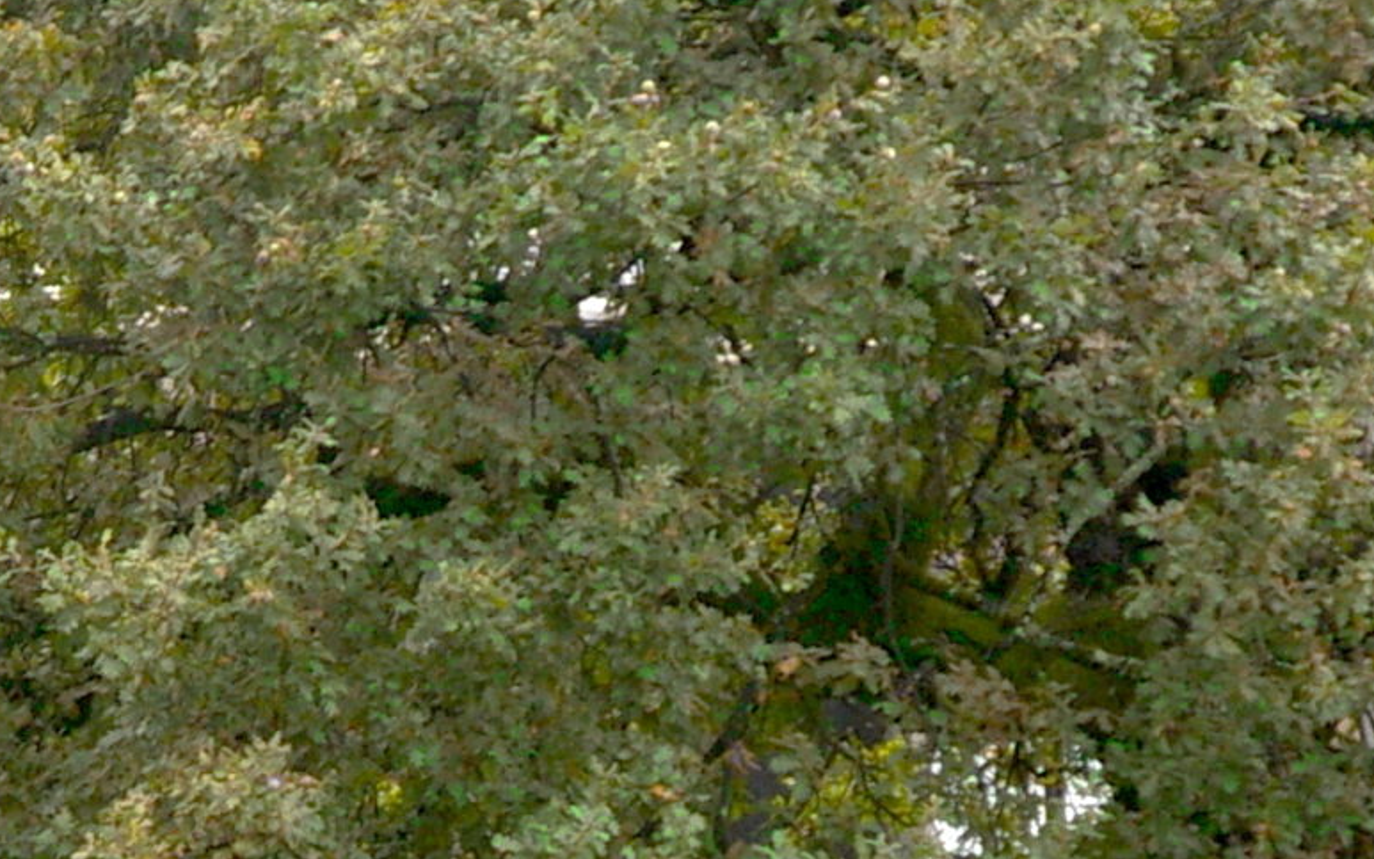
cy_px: 1007
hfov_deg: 5.9
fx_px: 13255
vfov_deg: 3.7
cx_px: 661
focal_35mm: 354
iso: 400
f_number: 5.6
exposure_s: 1/60
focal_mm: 70
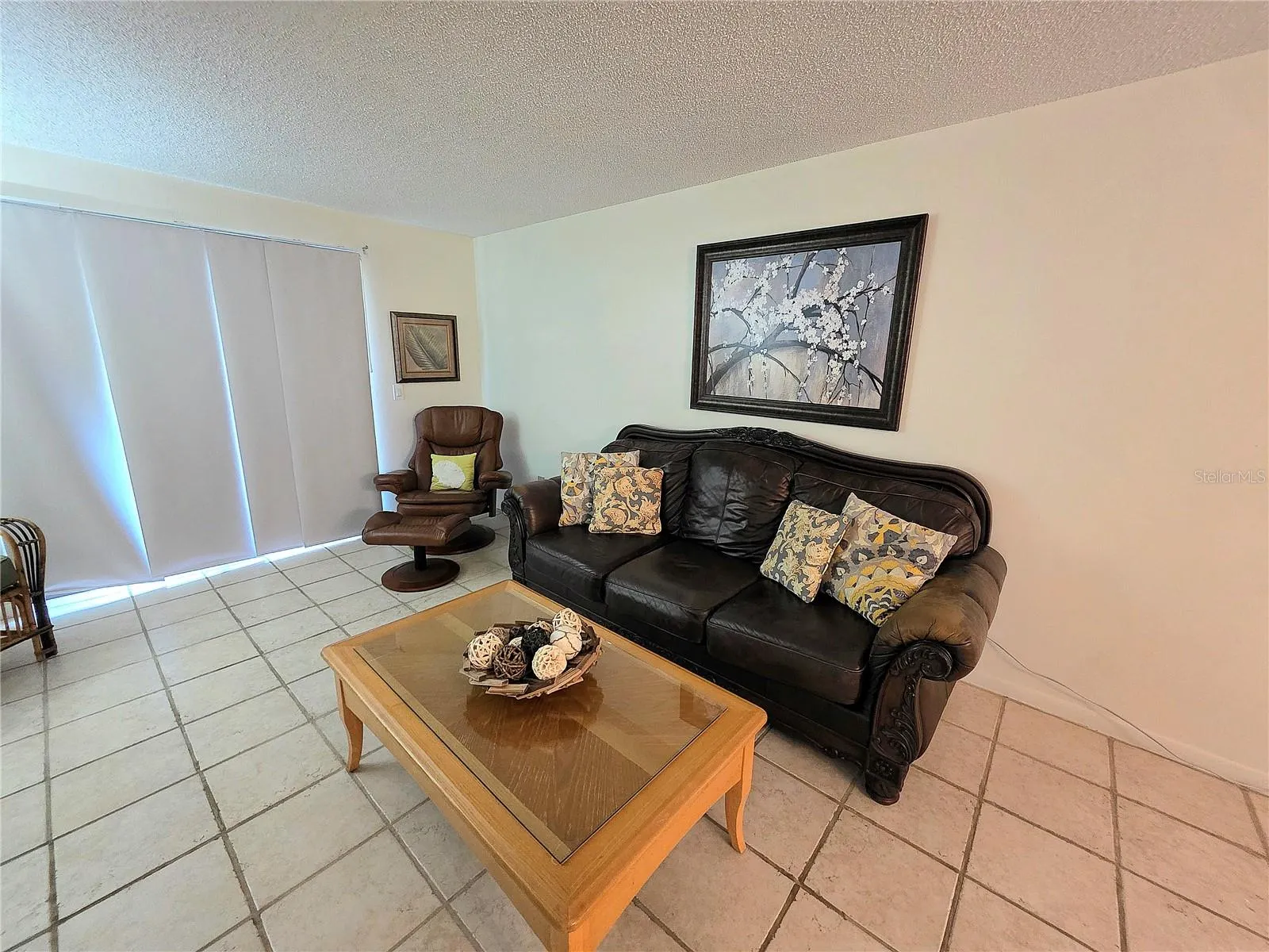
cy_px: 476
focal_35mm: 13
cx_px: 634
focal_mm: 2.2
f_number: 1.9
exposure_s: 1/60.2
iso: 640
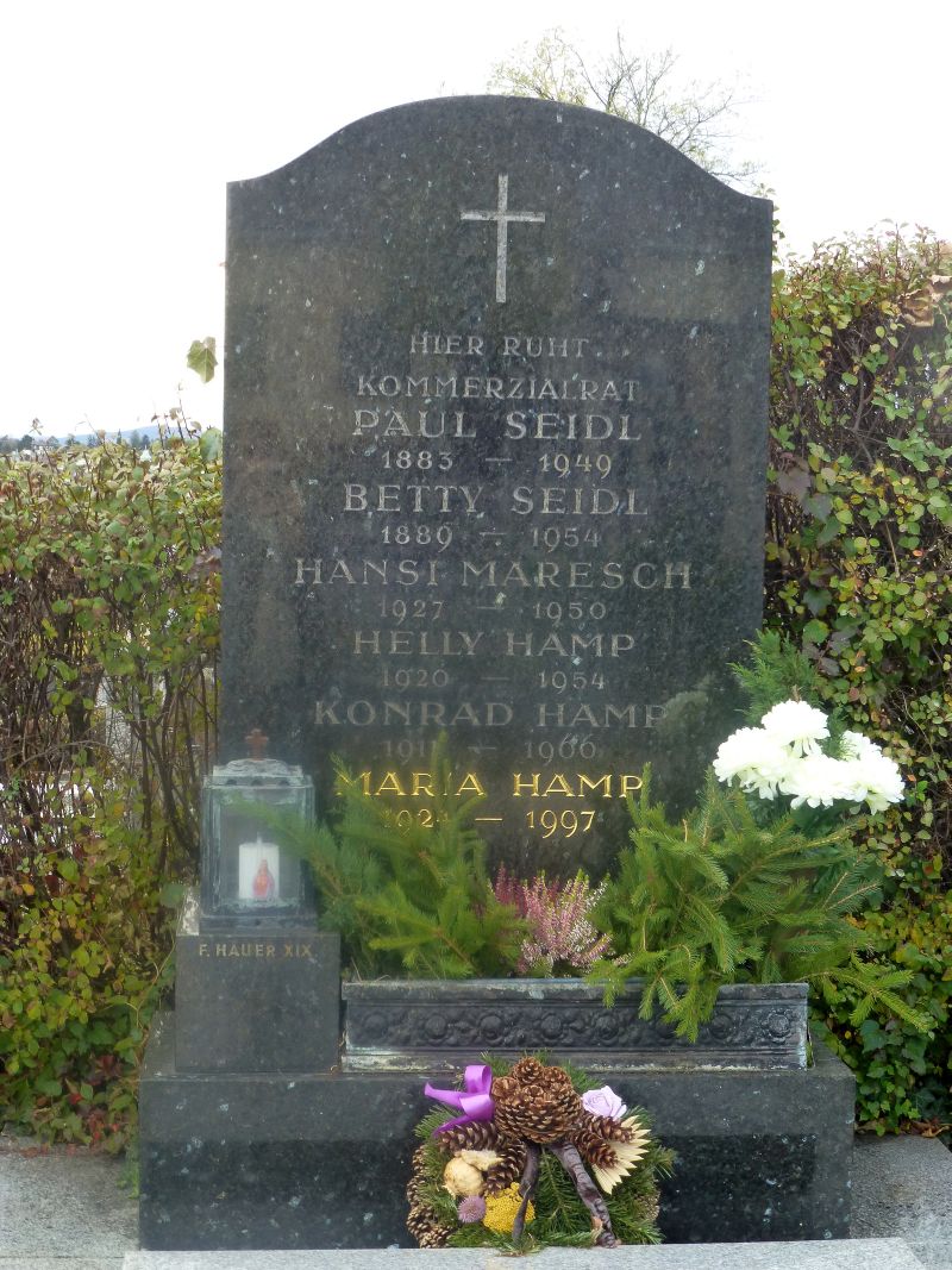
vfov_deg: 29.4
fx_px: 2421
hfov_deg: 22.2
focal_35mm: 66
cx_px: 476
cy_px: 635
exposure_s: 1/80
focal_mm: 11.7
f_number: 4.9
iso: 160
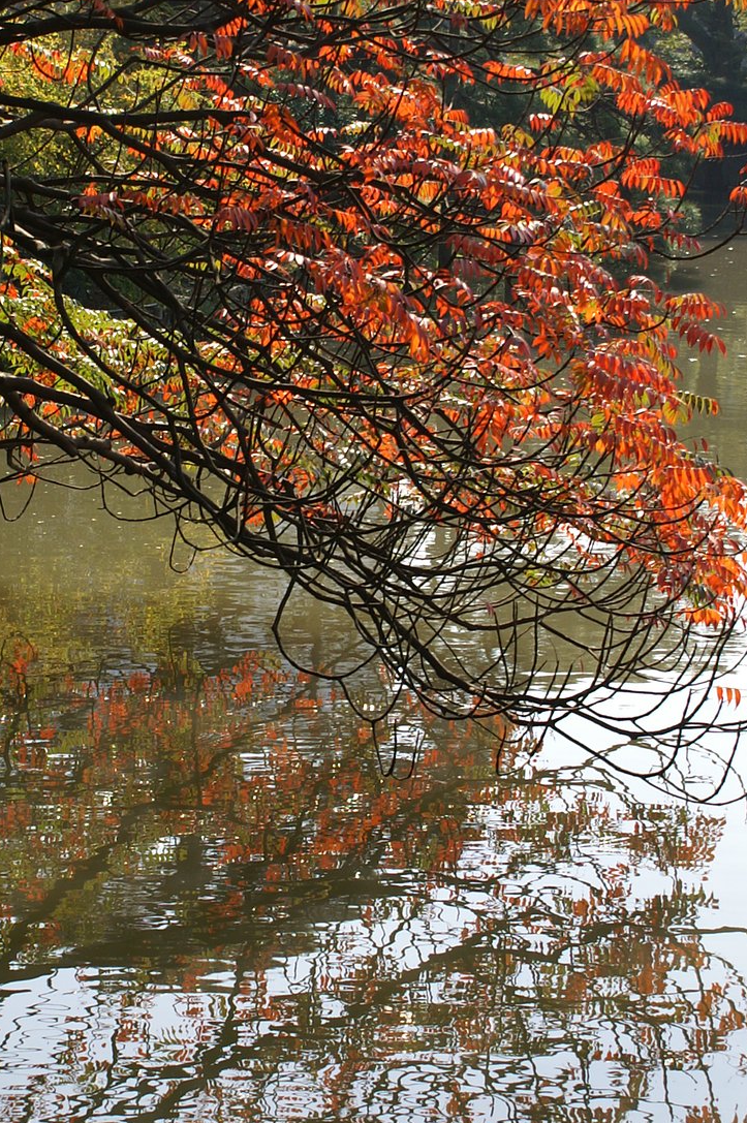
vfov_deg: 20.6
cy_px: 468
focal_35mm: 99
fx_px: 3084
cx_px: 235
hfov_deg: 13.8
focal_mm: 35
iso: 200
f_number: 5.6
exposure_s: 1/640
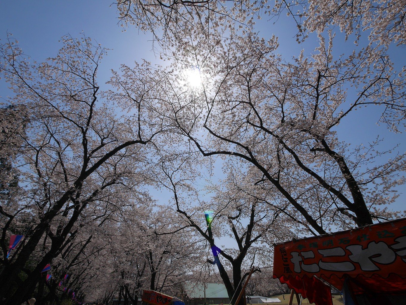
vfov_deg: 85.7
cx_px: 203
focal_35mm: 14
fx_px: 164
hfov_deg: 102.0
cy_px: 152
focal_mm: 7
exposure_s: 1/640
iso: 200
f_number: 11
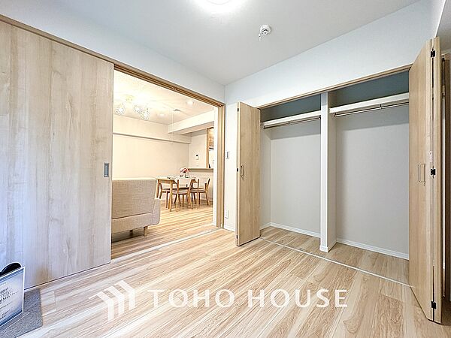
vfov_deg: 85.7
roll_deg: +0.2
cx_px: 226
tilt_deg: +0.3
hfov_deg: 102.1
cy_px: 169
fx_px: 182
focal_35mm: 14
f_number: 2.2
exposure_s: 1/100
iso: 400
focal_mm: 2.22
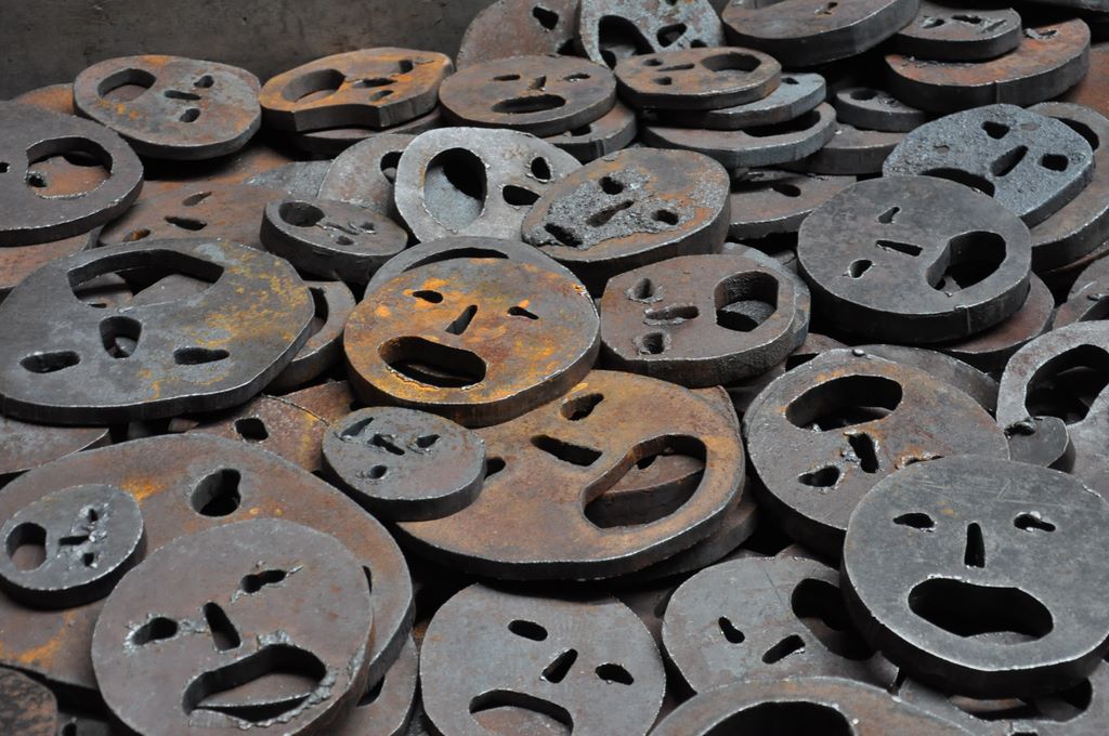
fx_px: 2215
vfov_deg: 18.9
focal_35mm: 72
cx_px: 554
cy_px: 368
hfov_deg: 28.1
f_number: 4.8
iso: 1600
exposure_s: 1/6
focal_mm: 48
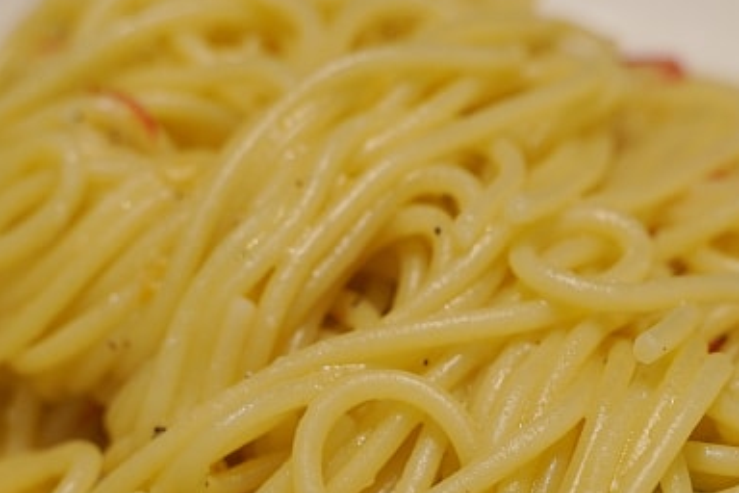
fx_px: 2053
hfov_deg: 20.3
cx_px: 504
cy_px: 431
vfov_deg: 13.6
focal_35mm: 100
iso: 640
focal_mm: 32
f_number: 4
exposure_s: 1/60
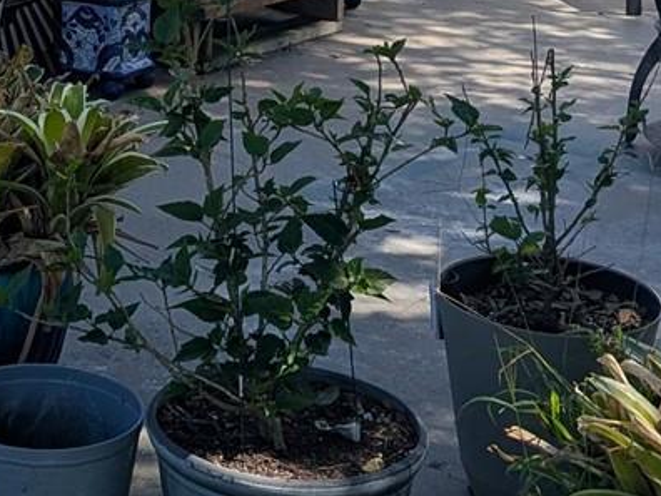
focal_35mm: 97
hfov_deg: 19.8
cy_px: -129
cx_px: 35
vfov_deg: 14.7
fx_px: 1852
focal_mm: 6.81
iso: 44
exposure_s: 1/2762
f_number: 1.85
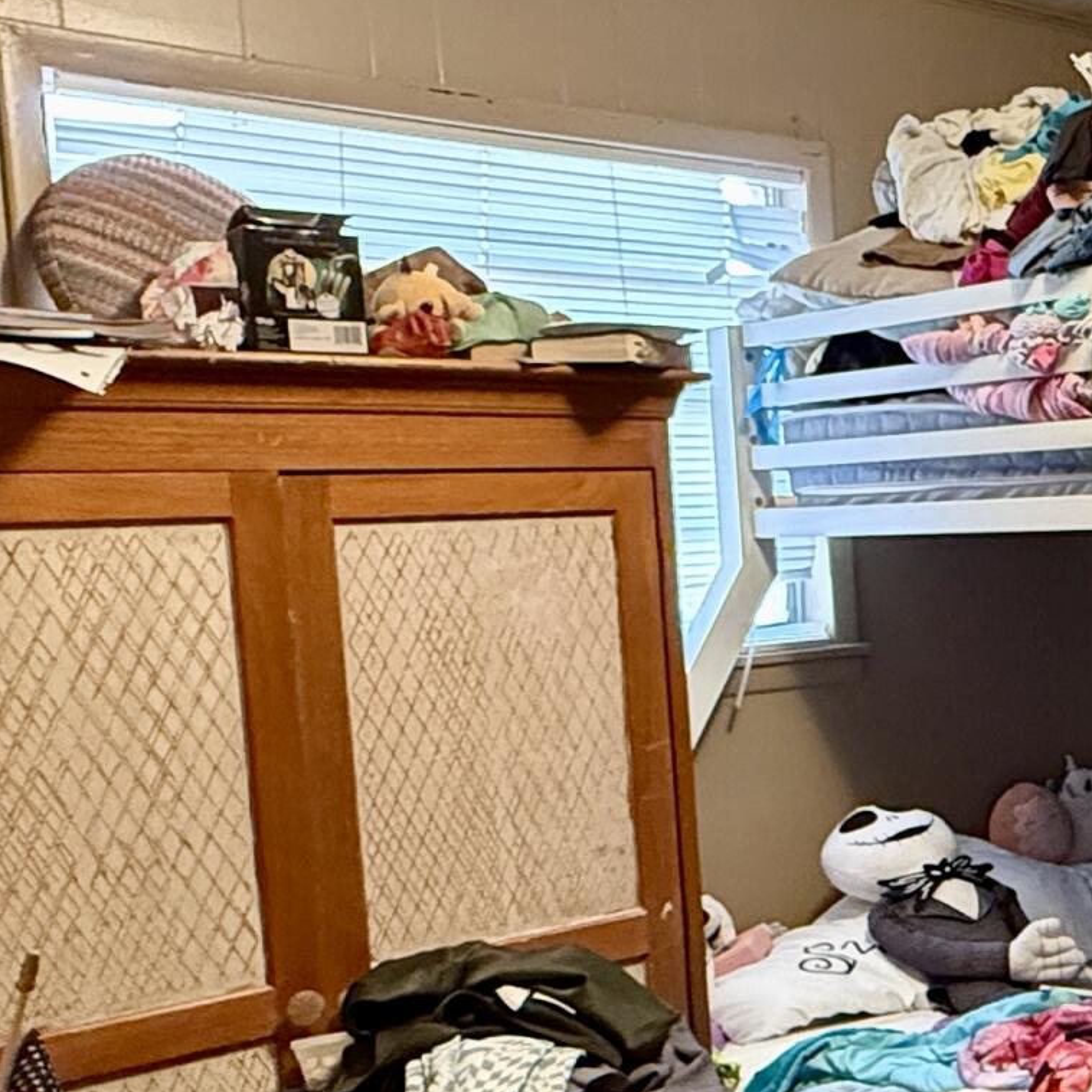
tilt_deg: -4.9
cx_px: 1343
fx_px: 1749
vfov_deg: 34.6
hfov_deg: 29.4
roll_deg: +1.7
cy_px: 644
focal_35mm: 49
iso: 800
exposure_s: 1/60
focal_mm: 2.22
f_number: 2.2
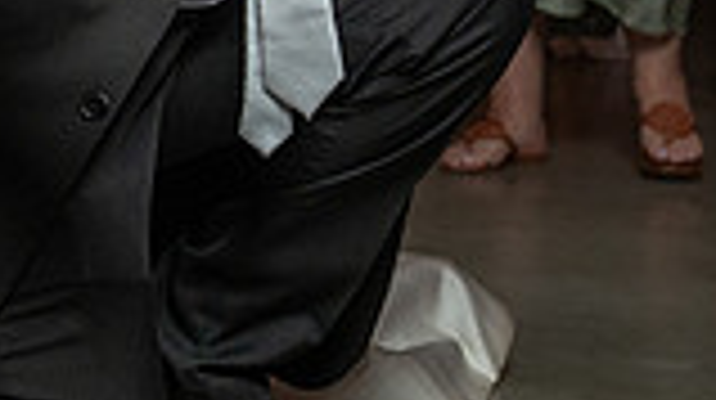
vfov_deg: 7.3
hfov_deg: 12.9
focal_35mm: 163
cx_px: -155
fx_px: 3091
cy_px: -233
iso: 2000
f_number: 4
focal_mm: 39
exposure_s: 1/200
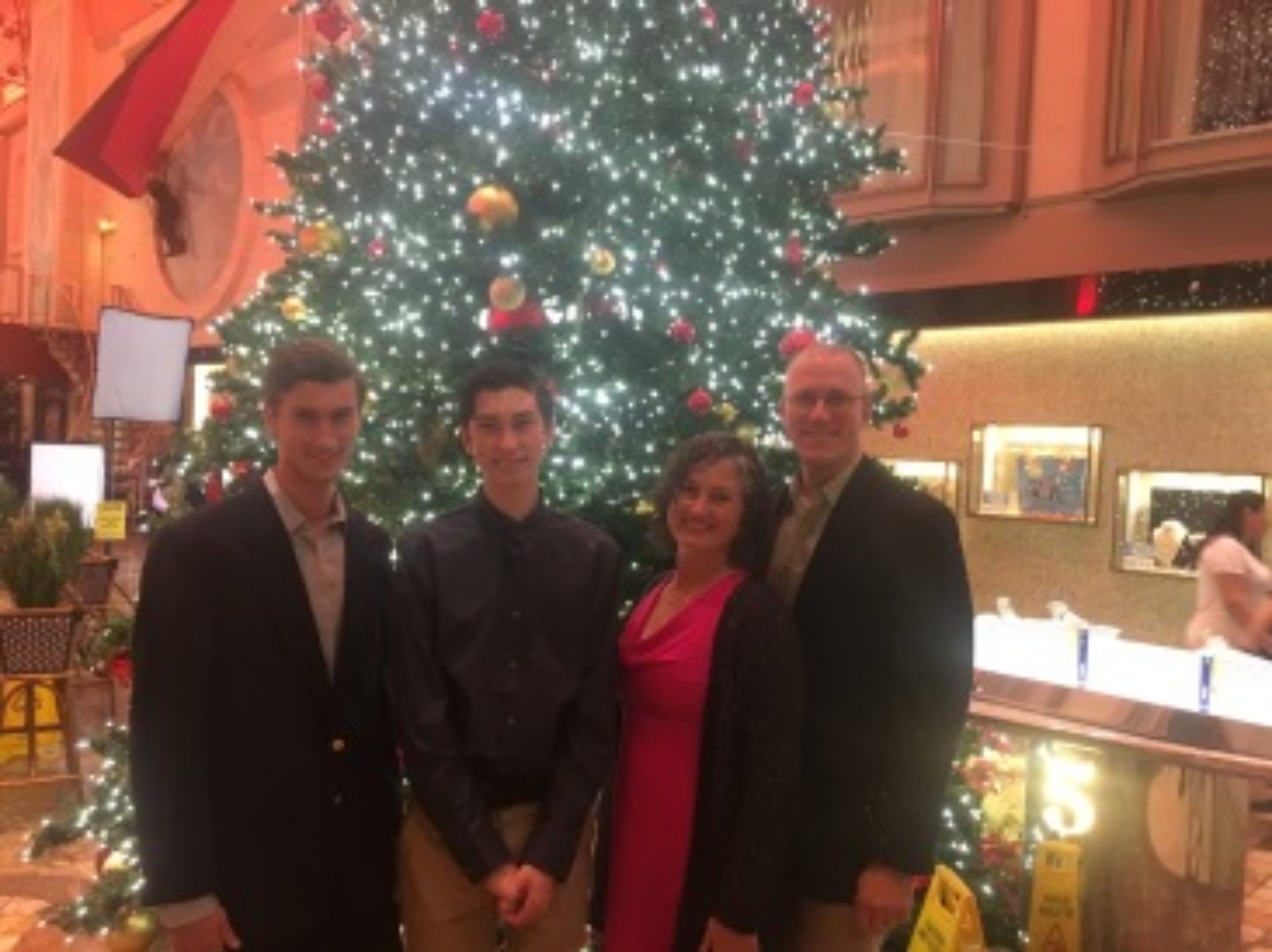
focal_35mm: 29
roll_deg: -1.8
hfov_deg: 61.7
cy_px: 476
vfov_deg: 48.2
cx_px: 636
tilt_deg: -0.4
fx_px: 1065
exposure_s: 1/15
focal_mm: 4.15
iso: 250
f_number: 2.2
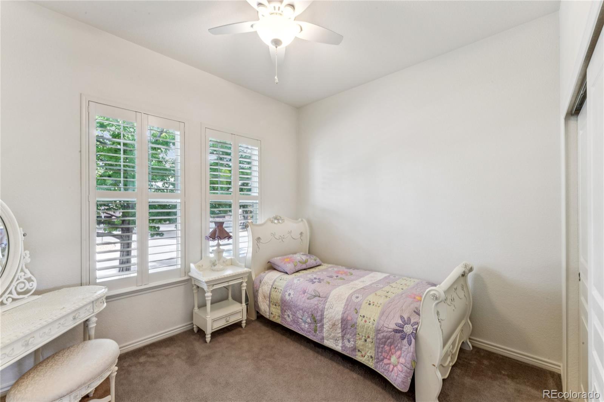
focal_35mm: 14
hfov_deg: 104.3
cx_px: 302
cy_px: 201
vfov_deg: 81.2
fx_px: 235
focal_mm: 14
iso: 125
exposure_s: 1.6
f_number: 22
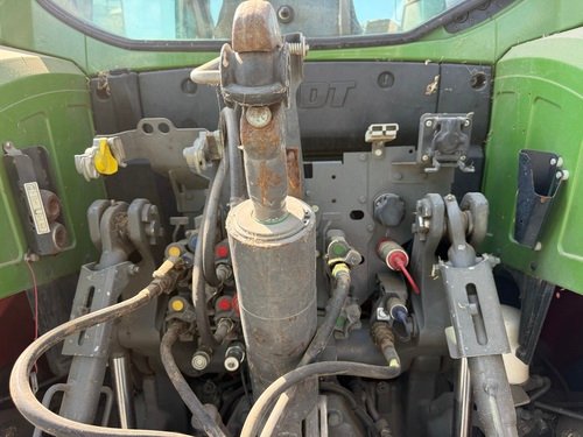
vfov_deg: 56.8
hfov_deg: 71.6
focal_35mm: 24
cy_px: 218
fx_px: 404
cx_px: 292
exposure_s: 1/497
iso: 100
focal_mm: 6.76
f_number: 1.78
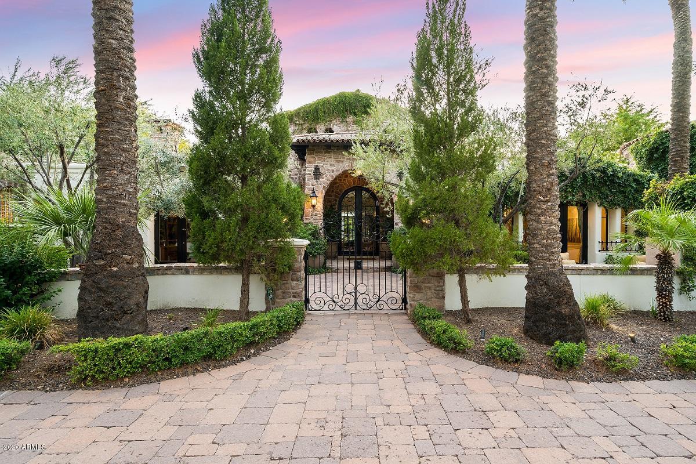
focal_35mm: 18
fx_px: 348
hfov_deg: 90.0
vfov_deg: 67.4
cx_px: 348
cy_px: 232
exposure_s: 1/5
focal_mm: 18
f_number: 7.1
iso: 100
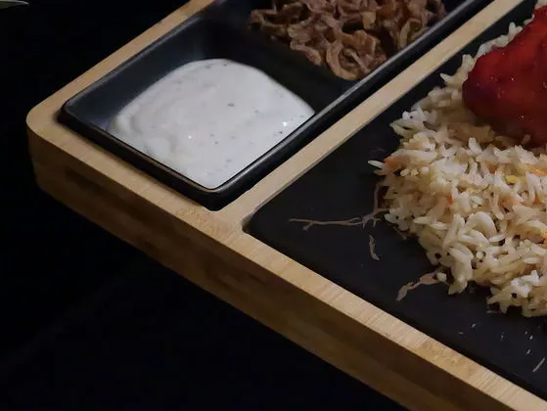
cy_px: 67
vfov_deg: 10.3
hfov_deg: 13.5
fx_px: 2261
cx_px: 618
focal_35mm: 143
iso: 8000
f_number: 3.2
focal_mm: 25
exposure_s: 1/1300
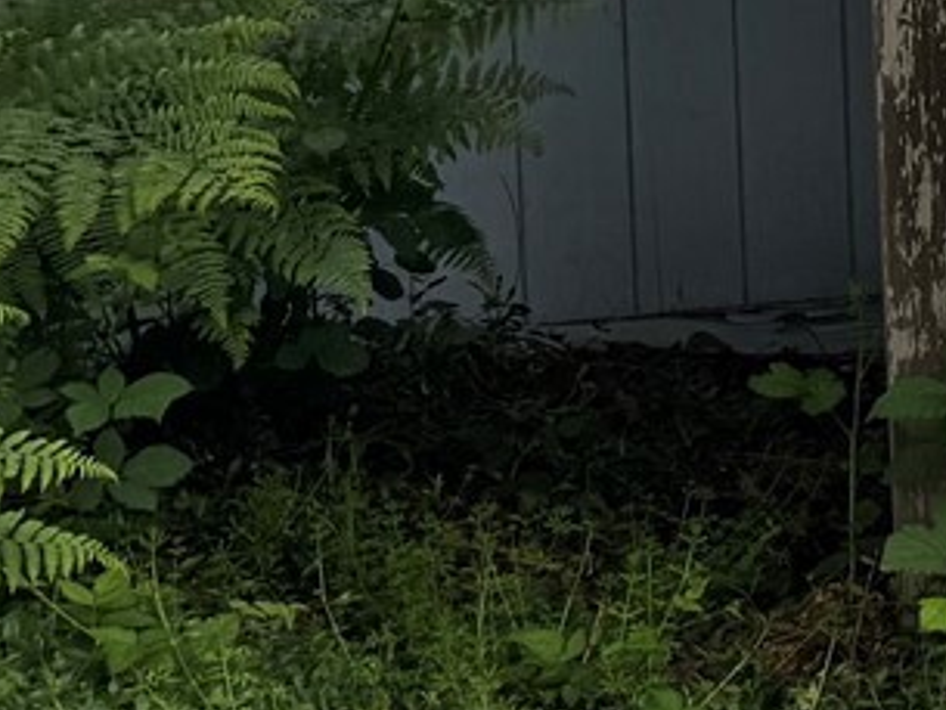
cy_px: -623
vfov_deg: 10.9
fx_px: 3445
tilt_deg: -1.2
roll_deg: +1.0
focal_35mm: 126
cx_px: 2332
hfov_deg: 12.2
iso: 80
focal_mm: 6.76
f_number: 1.78
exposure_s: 1/1042
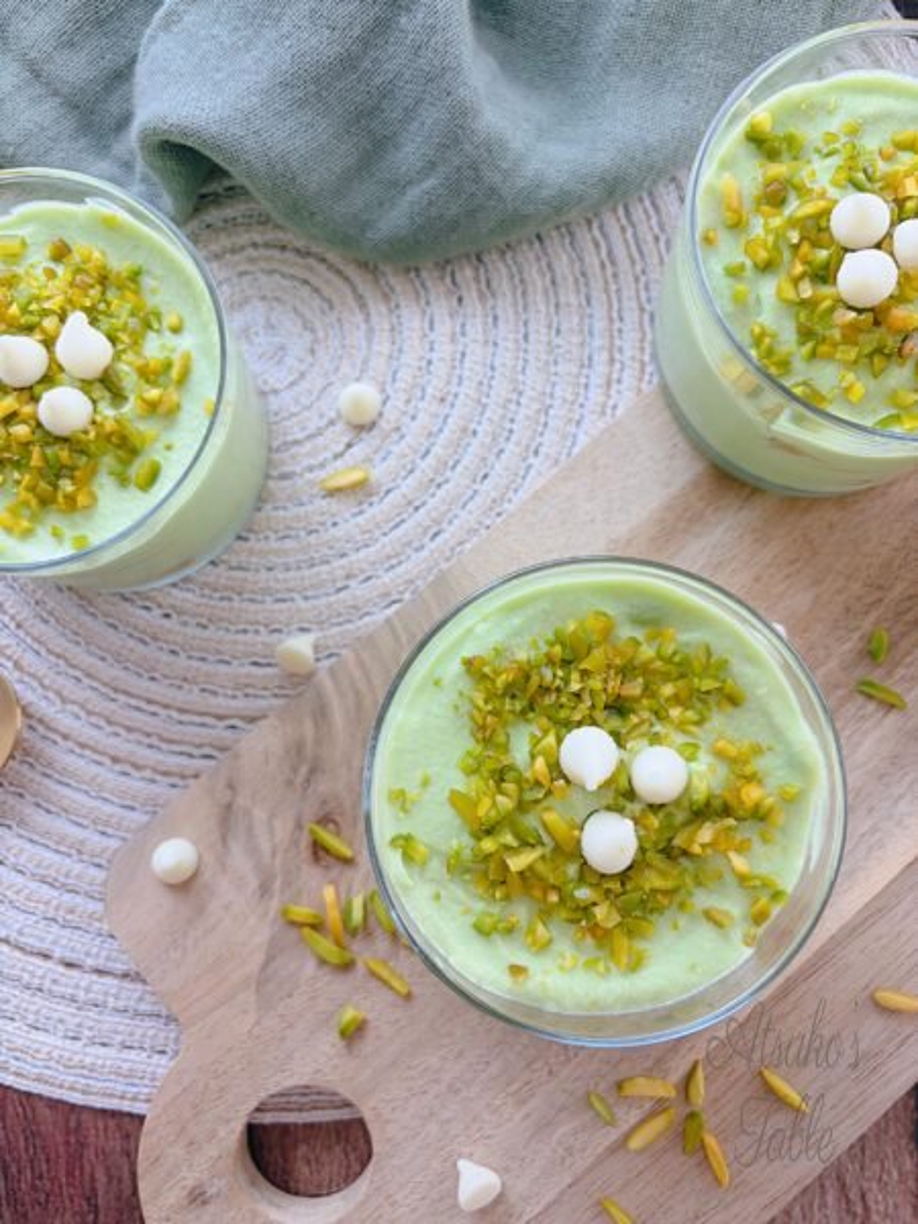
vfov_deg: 67.3
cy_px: 612
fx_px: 919
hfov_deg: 53.1
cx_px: 459
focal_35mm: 26
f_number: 1.6
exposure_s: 1/100
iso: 50
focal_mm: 5.96
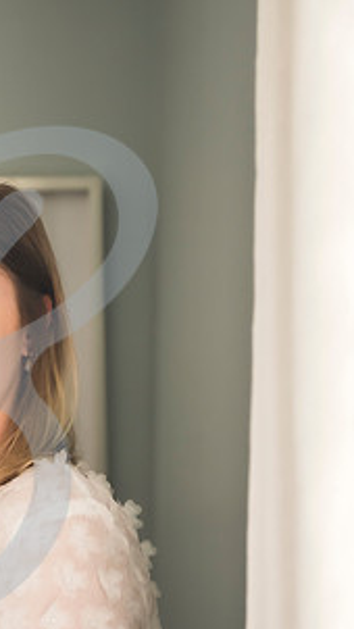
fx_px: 2068
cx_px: -164
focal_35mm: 124
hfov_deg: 9.5
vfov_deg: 17.3
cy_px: 384
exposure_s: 1/125
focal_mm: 60
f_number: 2.8
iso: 200
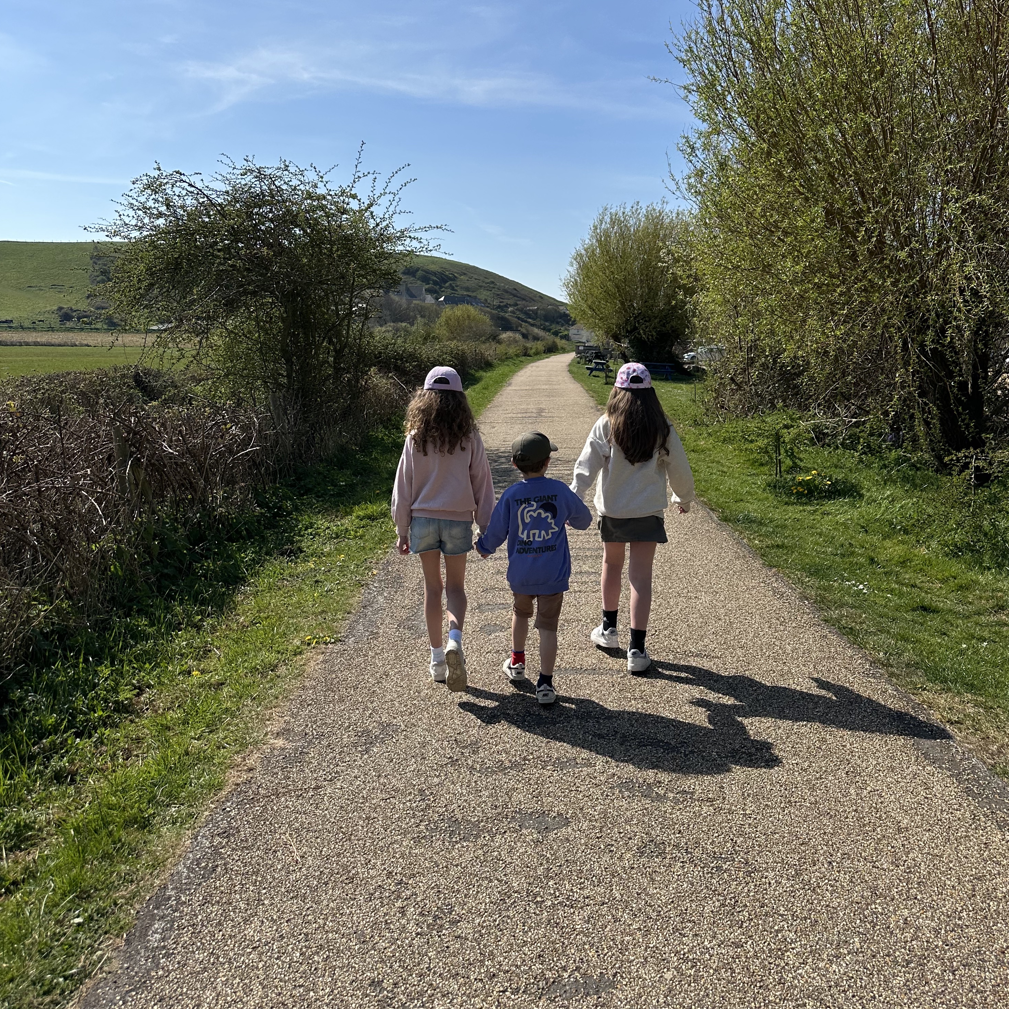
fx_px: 956
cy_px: 394
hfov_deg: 55.6
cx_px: 513
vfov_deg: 55.1
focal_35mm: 29
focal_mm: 6.86
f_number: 1.78
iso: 80
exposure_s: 1/6623
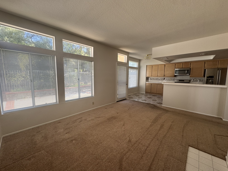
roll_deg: -0.5
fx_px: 92
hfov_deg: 102.1
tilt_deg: -6.3
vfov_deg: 85.7
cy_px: 86
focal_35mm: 14
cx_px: 114
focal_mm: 2.22
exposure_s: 1/99
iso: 64
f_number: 2.2
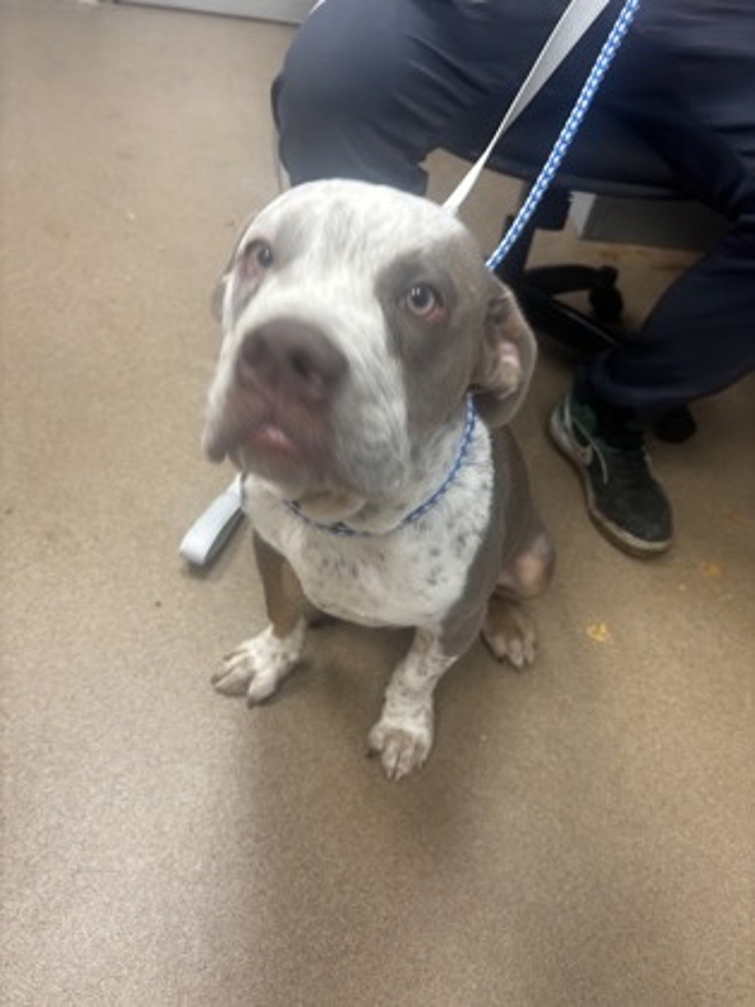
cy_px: 504
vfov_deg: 67.3
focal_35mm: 26
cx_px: 378
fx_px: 756
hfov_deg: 53.1
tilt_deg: -42.8
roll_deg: -10.3
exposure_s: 1/43
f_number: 1.6
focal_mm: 5.96
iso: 100
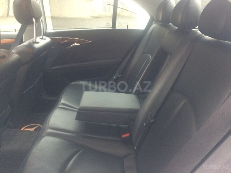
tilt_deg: -23.0
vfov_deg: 48.2
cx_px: 116
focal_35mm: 29
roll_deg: -3.2
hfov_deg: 61.7
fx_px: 194
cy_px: 86
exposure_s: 1/33
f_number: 2.2
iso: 250
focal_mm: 4.15
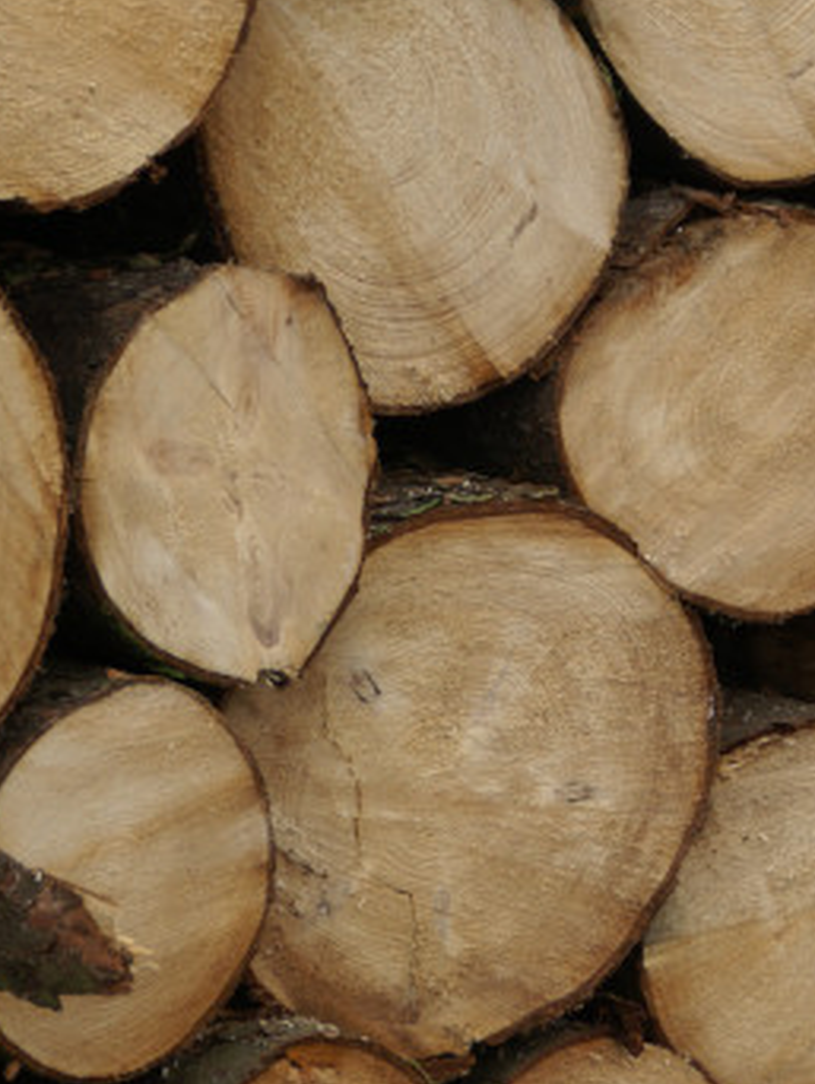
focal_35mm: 253
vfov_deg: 7.8
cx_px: 488
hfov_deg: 5.9
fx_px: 7936
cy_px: 273
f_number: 5.6
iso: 125
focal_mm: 75
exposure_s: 1/125
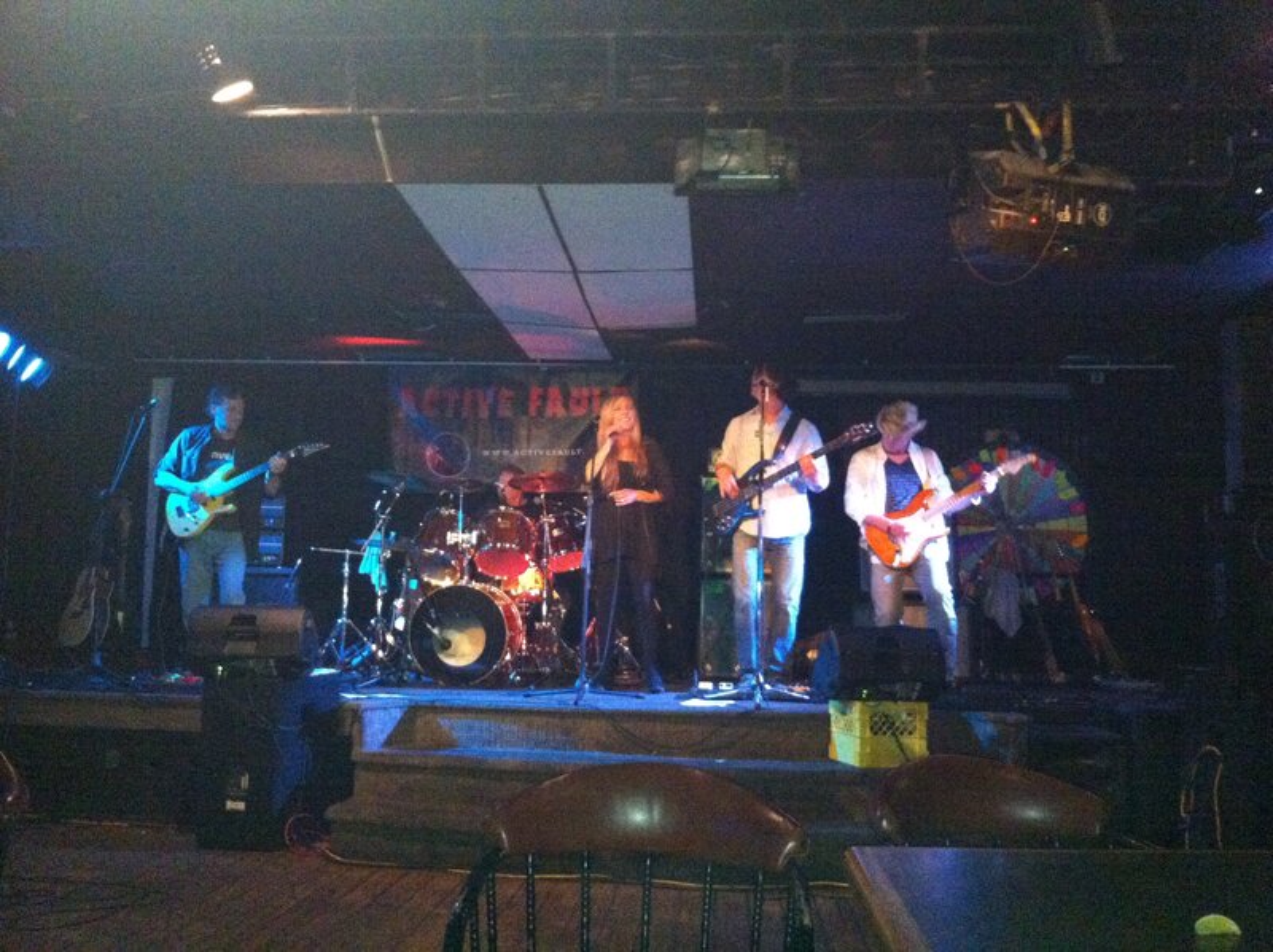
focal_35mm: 35
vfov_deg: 40.6
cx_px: 636
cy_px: 476
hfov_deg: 52.7
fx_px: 1286
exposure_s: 1/15
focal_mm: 3.85
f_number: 2.8
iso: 1000
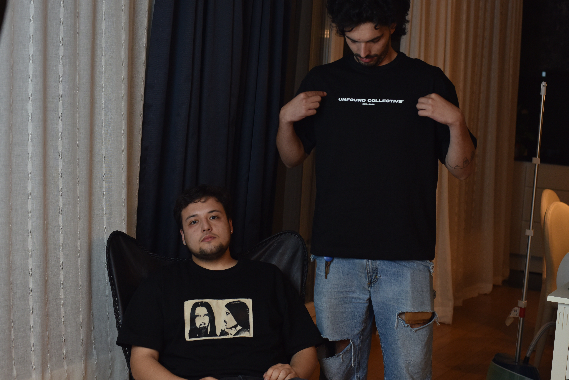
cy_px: 176
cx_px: 328
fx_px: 964
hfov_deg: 32.8
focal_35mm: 61
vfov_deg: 22.3
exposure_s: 1/80
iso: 640
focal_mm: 50
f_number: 1.4
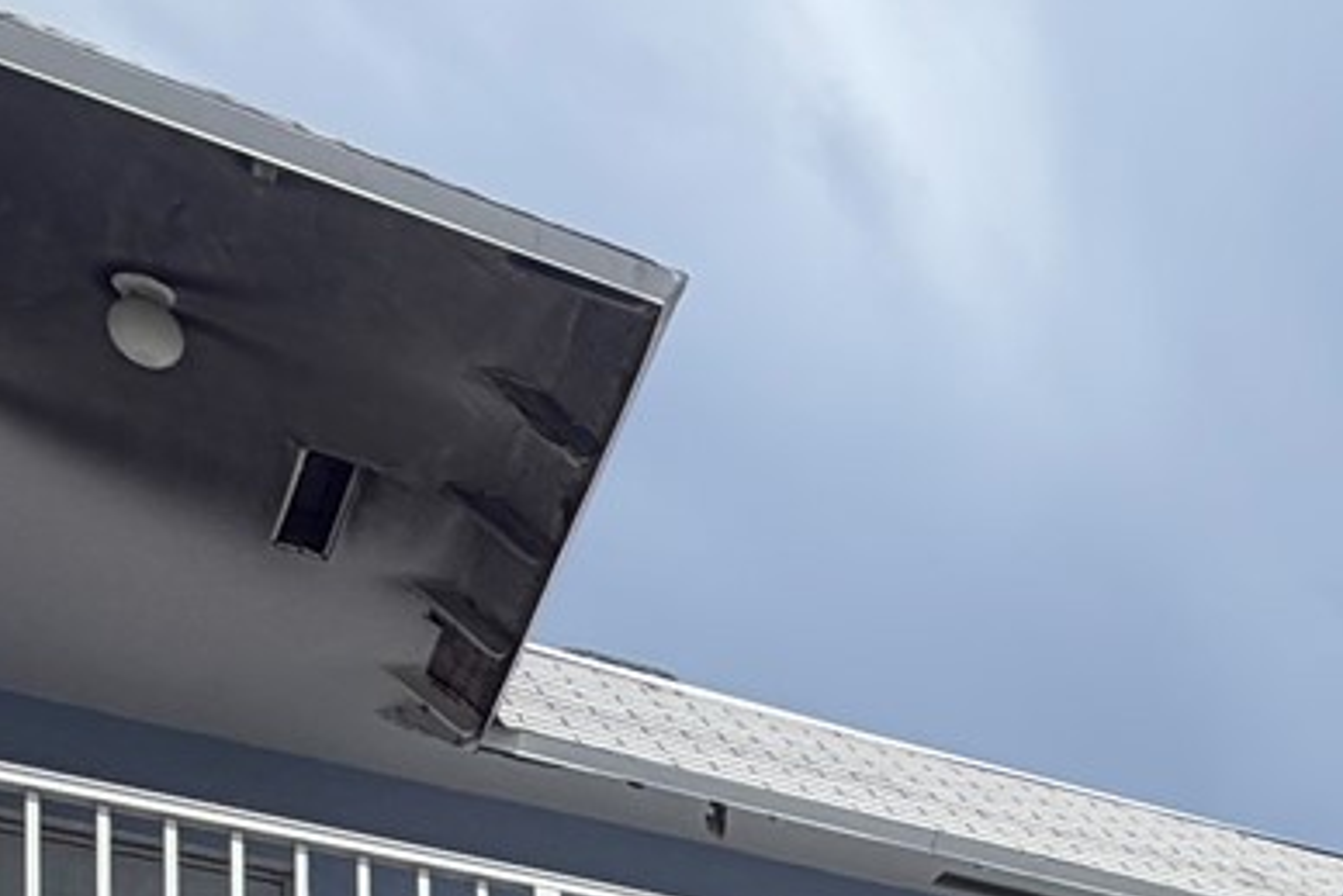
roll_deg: +2.8
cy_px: 1671
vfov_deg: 17.6
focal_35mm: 60
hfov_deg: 27.4
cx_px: 1786
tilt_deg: +3.5
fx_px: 2239
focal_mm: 2.22
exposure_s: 1/955
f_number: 2.2
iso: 20
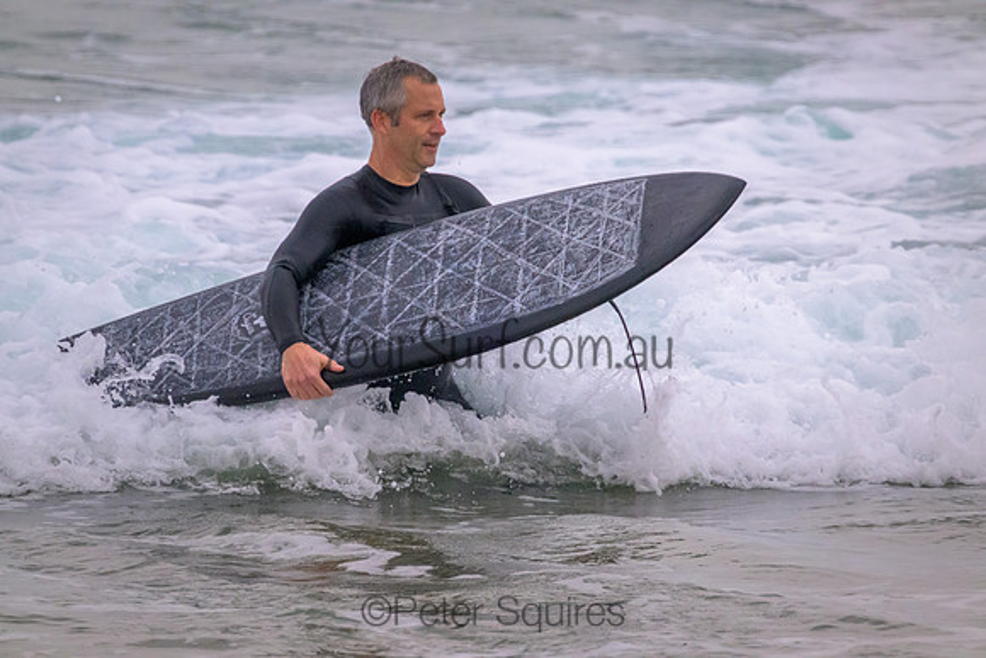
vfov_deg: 1.7
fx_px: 21915
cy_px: 329
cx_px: 493
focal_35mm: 800
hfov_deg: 2.6
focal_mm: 800
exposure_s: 1/1250
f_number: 11
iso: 6400
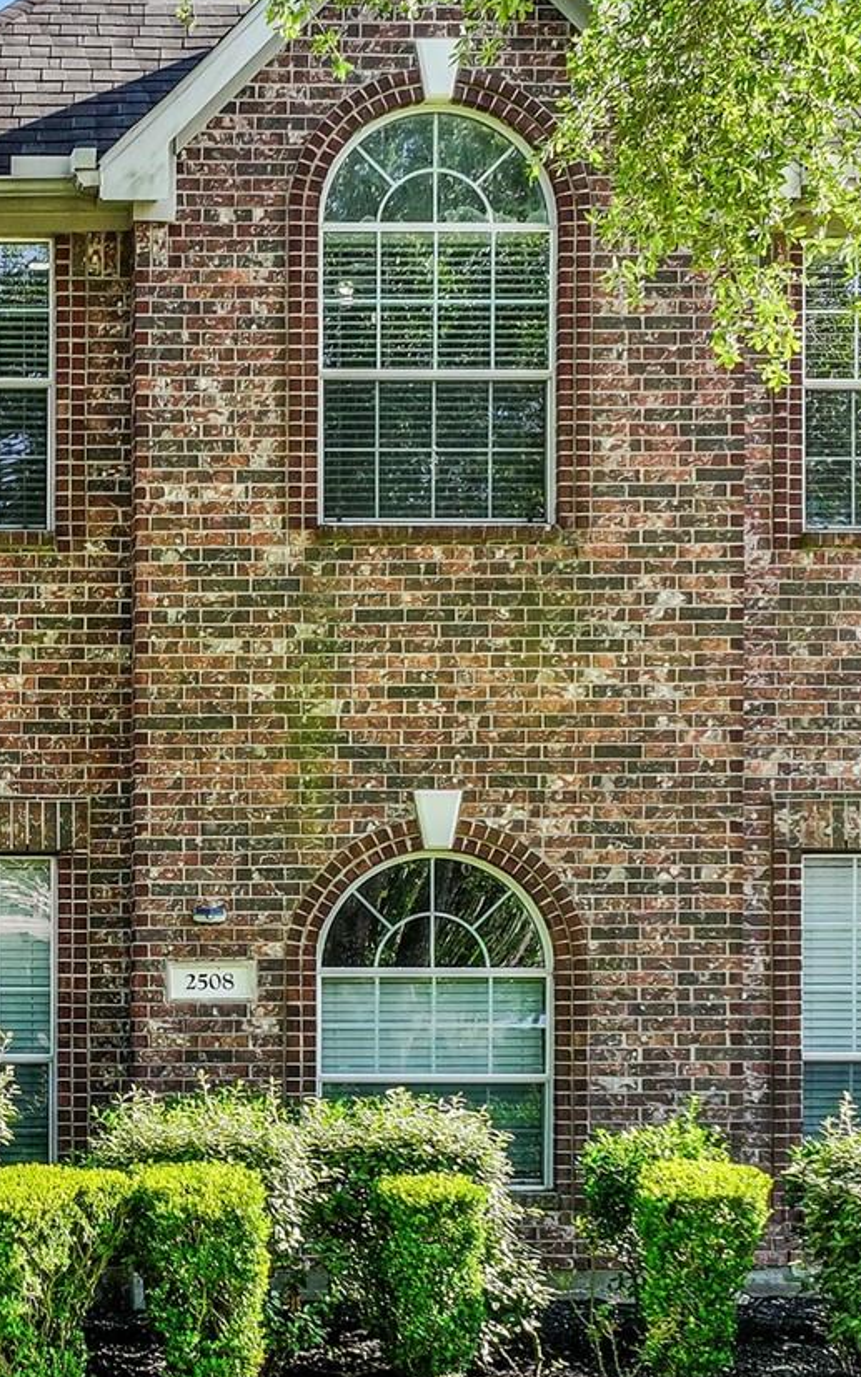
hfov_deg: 19.6
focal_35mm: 63
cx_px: -127
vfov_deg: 32.1
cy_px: 942
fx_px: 2365
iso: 100
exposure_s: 1/320
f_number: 4
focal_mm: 12.29
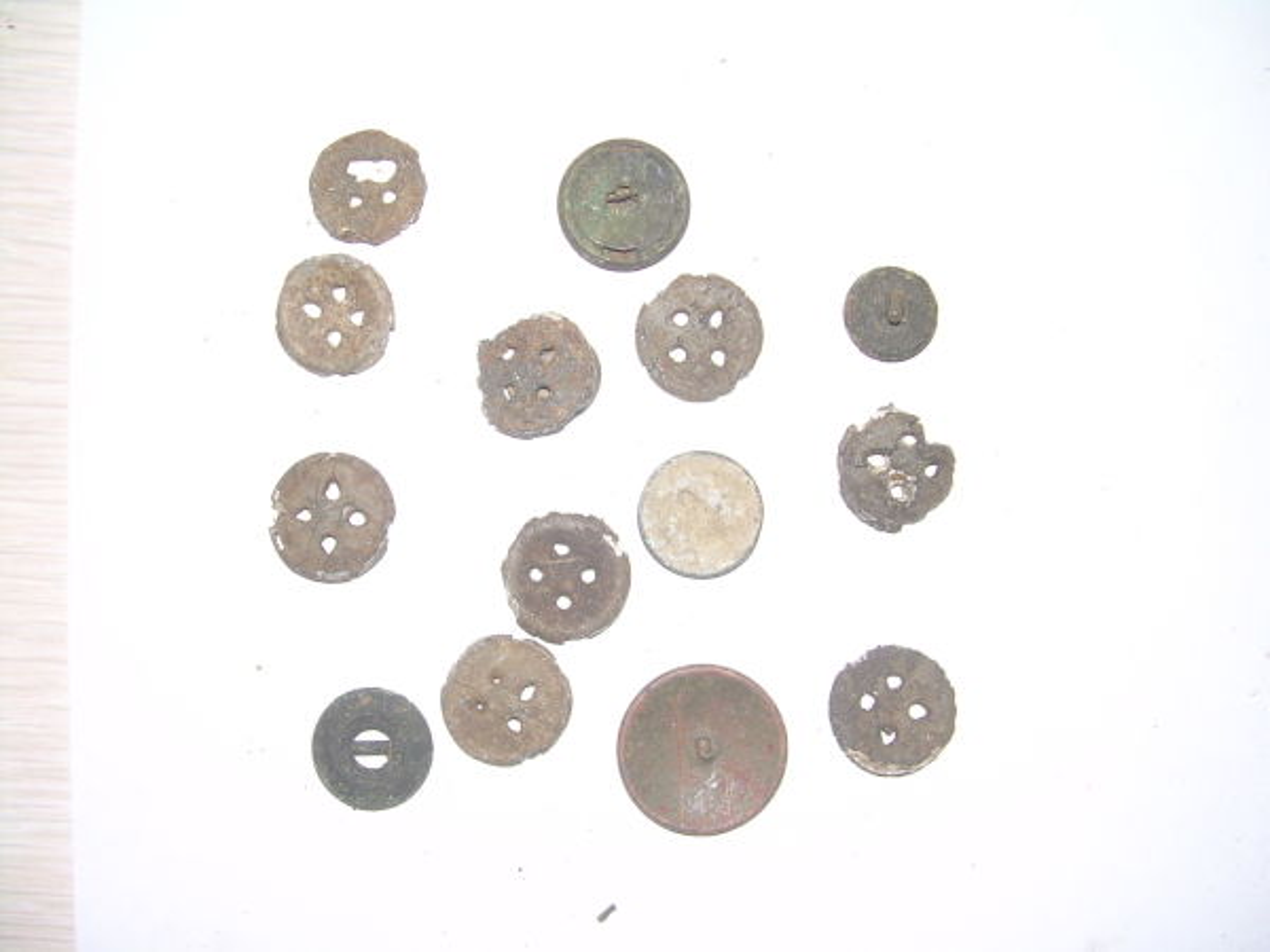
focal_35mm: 38
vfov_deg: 37.7
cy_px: 476
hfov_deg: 49.0
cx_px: 635
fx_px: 1394
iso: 50
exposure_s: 1/60
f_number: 2.8
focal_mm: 6.3
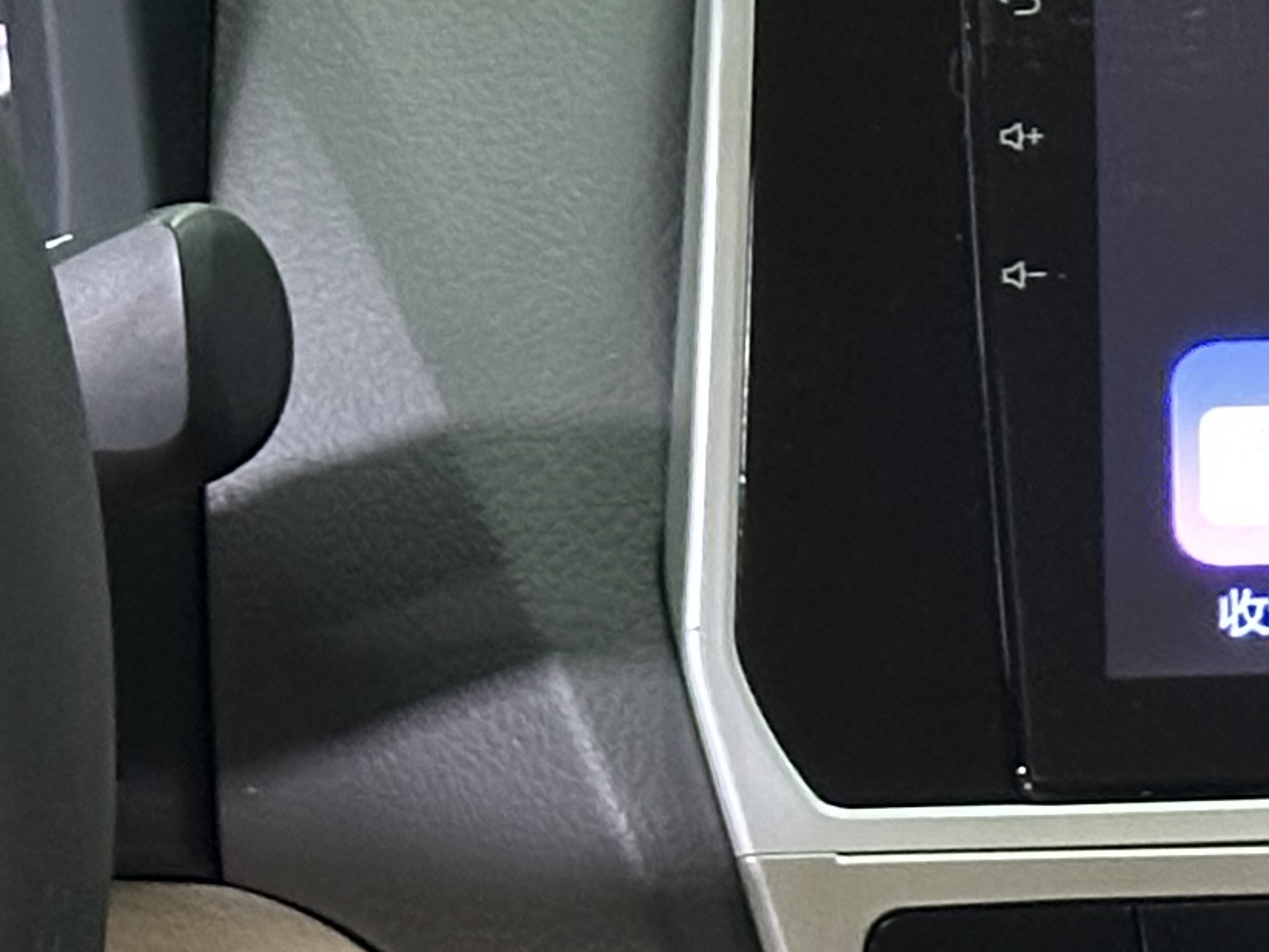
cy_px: 442
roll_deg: -0.2
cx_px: 2005
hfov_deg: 8.2
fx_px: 8615
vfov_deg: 6.3
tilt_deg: -22.7
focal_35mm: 235
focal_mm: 6.86
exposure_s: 1/33
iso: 500
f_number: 1.78
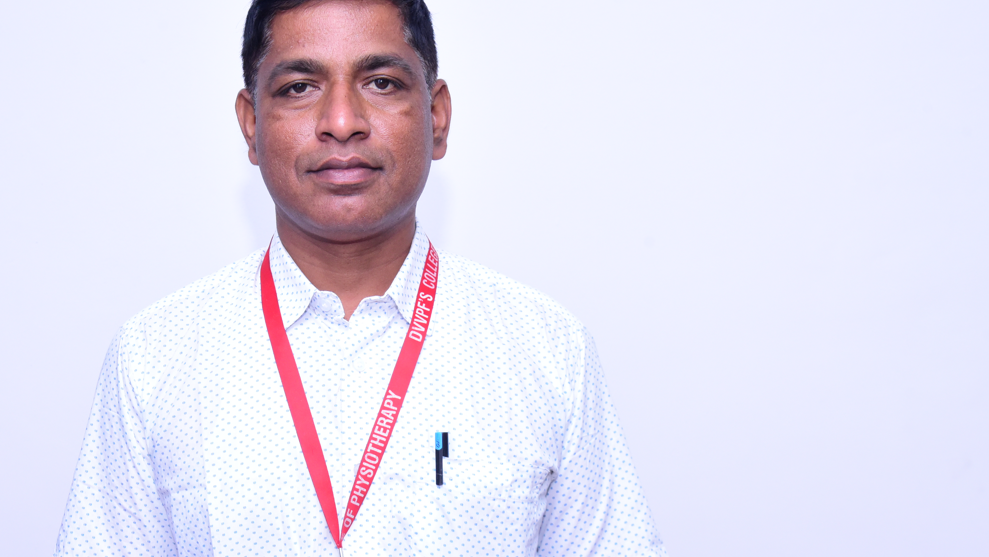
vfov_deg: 18.5
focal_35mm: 65
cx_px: 359
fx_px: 1705
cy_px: 248
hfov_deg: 32.2
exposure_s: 1/160
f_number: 10
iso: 2500
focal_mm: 44
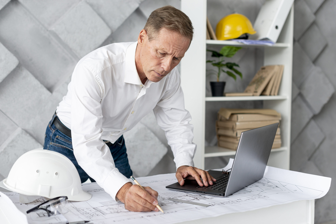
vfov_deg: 27.0
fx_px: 467
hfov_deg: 39.6
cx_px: 168
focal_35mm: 50
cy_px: 112
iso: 250
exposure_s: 1/250
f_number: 3.2
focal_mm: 50
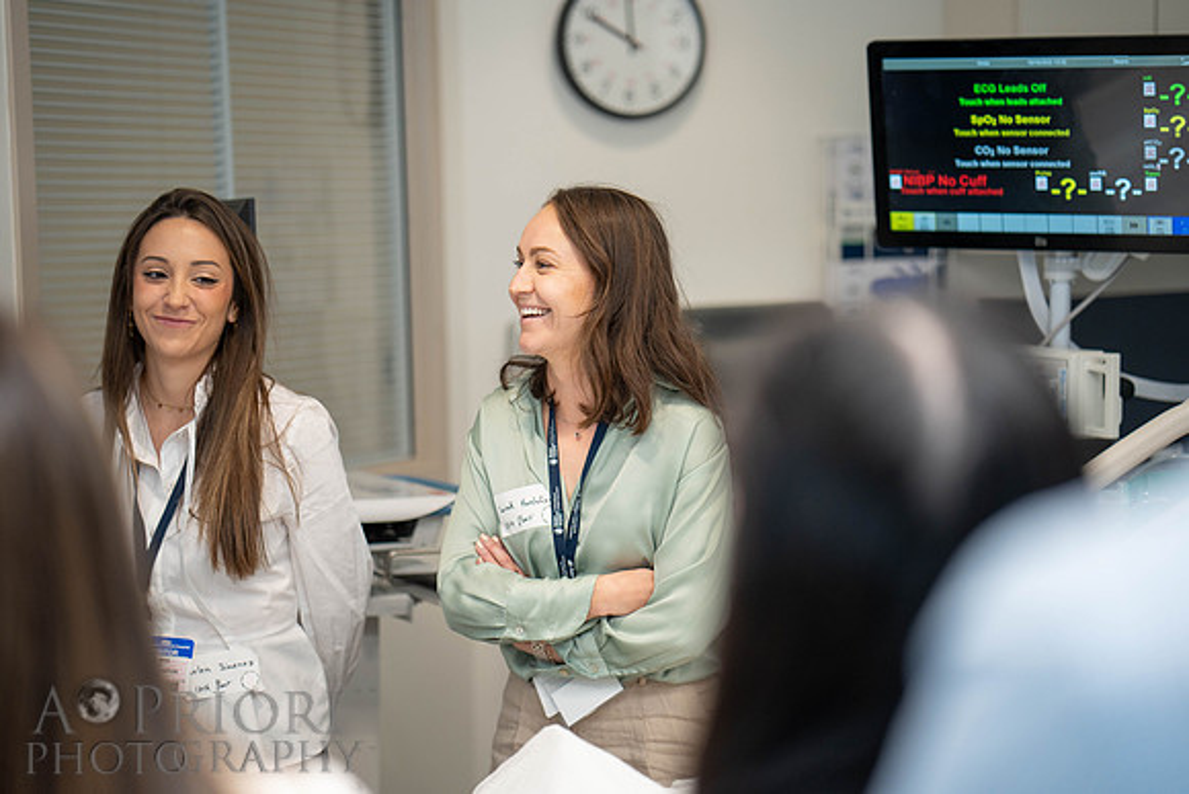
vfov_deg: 16.1
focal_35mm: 85
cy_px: 397
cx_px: 594
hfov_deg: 23.9
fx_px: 2808
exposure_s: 1/320
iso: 640
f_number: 1.8
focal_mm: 85
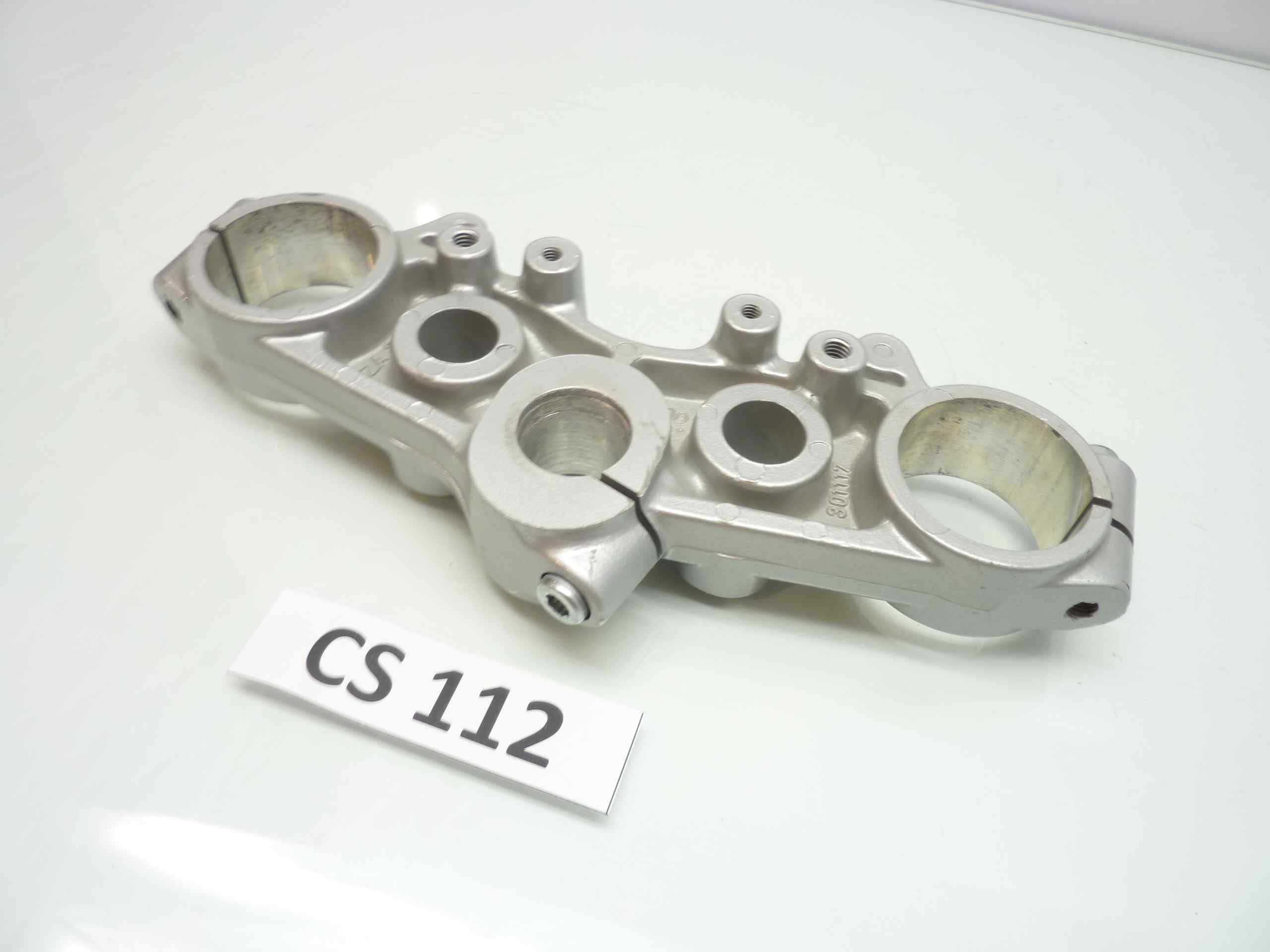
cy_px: 476
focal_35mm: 25
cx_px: 635
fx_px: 917
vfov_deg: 54.9
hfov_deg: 69.4
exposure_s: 1/13
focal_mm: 4.1
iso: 80
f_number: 3.3
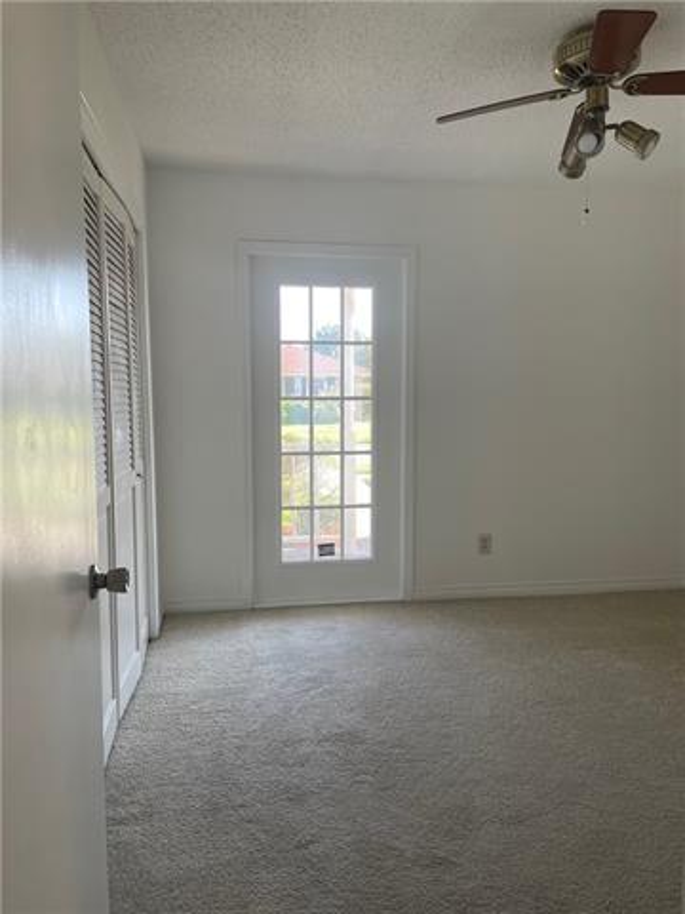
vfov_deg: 67.3
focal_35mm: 26
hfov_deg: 53.1
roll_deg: +1.2
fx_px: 686
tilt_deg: -5.1
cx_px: 342
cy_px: 457
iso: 64
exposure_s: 1/121
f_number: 1.6
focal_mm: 4.2
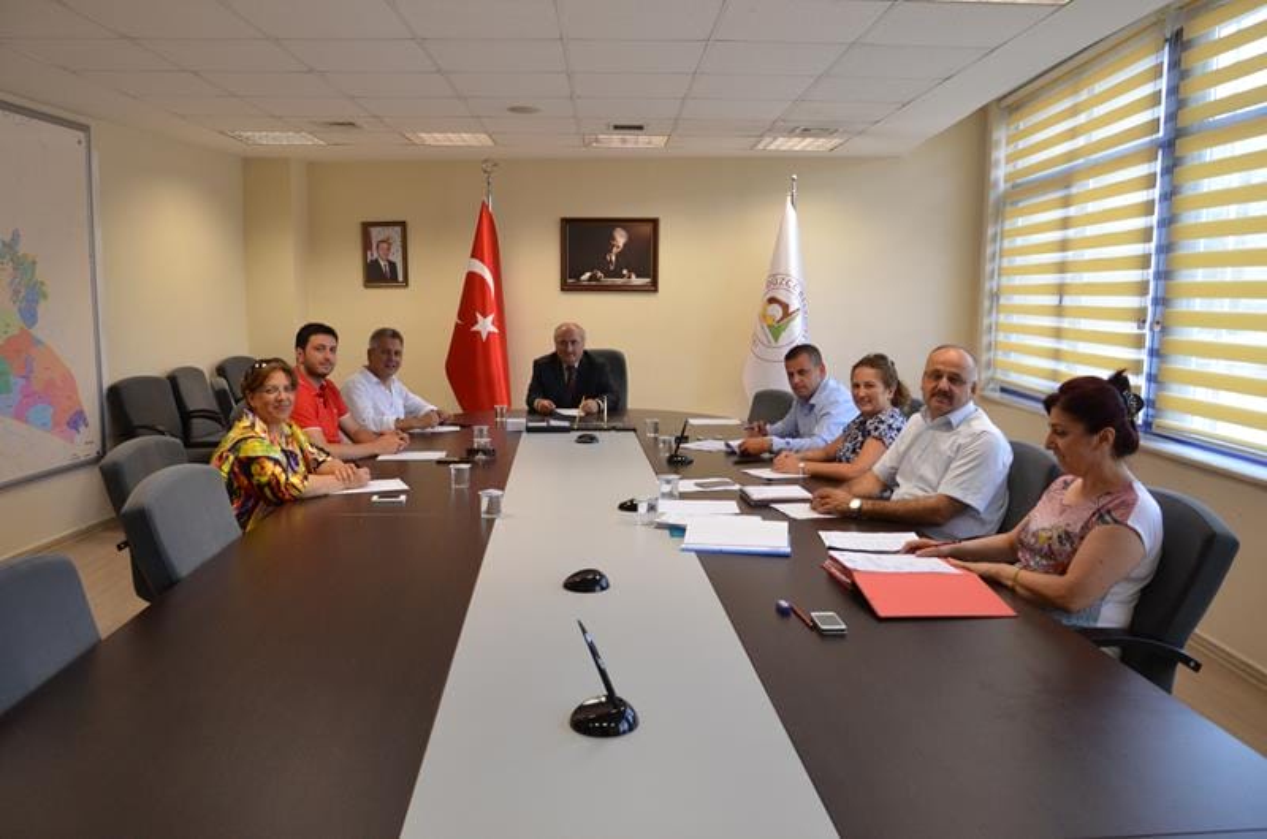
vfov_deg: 47.7
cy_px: 420
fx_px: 948
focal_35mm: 27
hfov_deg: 67.5
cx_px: 634
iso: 1000
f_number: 5.6
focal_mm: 18
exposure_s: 1/125
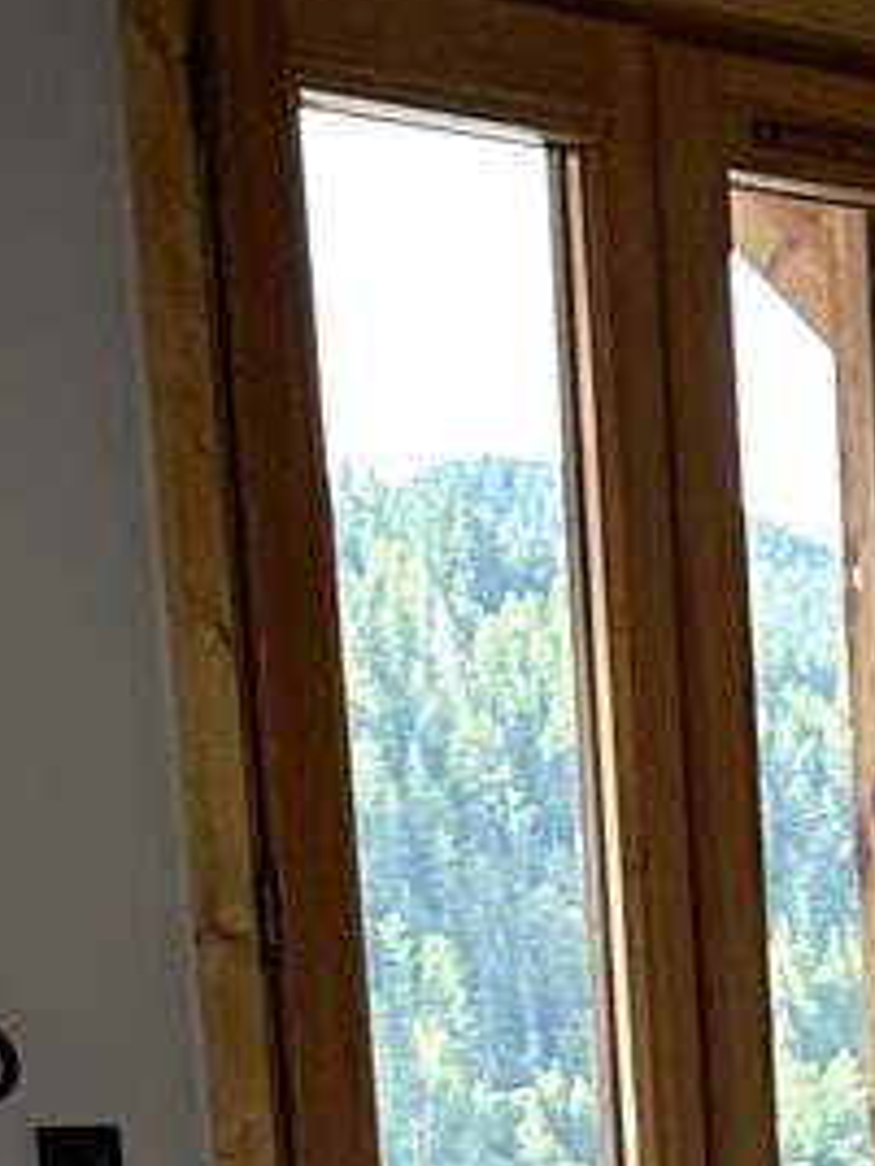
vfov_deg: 11.1
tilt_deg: -12.3
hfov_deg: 9.2
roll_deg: +2.1
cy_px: 2384
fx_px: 5426
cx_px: 736
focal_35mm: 161
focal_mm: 6.86
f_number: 1.78
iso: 64
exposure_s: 1/134
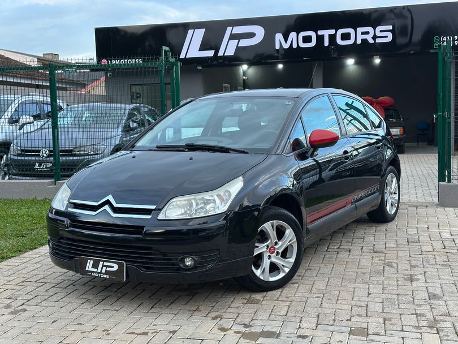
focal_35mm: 48
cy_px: 172
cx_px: 229
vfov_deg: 30.3
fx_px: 635
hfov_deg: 39.6
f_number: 1.78
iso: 80
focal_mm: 6.86
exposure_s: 1/156
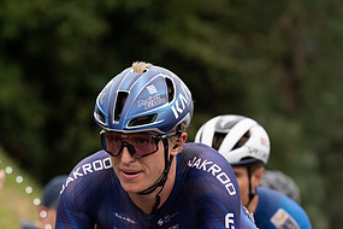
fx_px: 3144
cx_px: 130
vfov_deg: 4.2
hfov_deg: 6.2
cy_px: 196
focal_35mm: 330
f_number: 3.5
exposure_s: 1/1000
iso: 320
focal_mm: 162
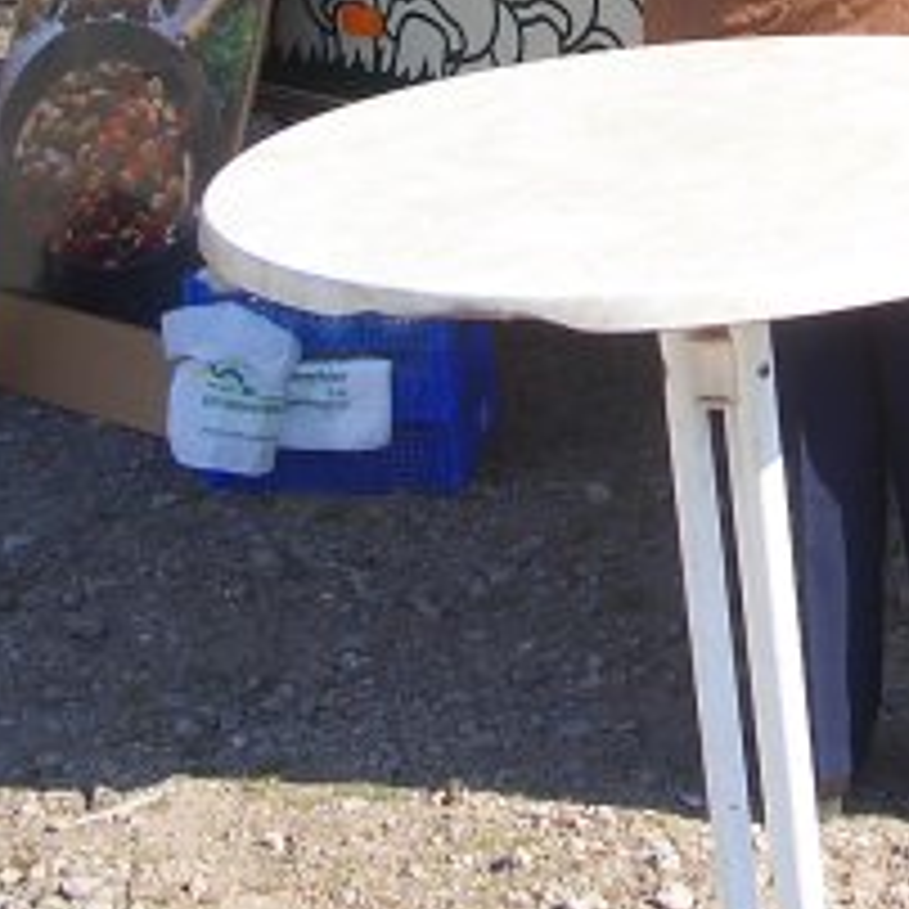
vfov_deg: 17.1
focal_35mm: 98
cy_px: -108
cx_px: 1035
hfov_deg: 17.1
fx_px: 2912
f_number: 4.3
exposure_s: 1/320
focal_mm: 5.8
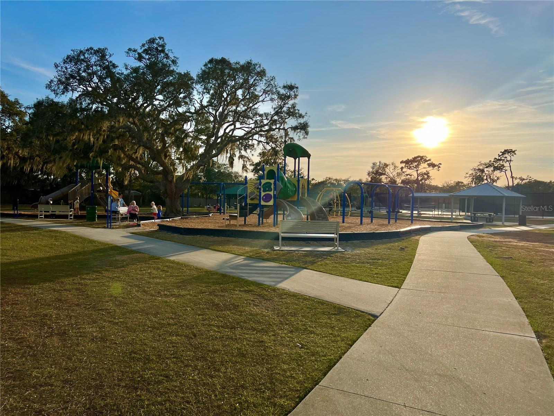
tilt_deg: -0.7
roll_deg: -1.3
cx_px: 277
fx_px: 416
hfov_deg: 67.3
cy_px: 208
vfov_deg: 53.1
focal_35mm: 26
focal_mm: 5.7
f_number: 1.5
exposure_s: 1/11364
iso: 50
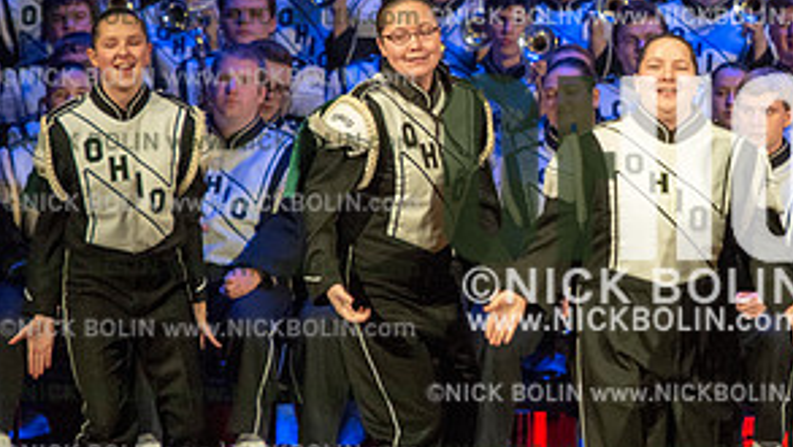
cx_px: 633
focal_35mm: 518
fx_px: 10895
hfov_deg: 4.2
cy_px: 203
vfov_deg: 2.3
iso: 8000
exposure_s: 1/250
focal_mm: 250
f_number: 5.6
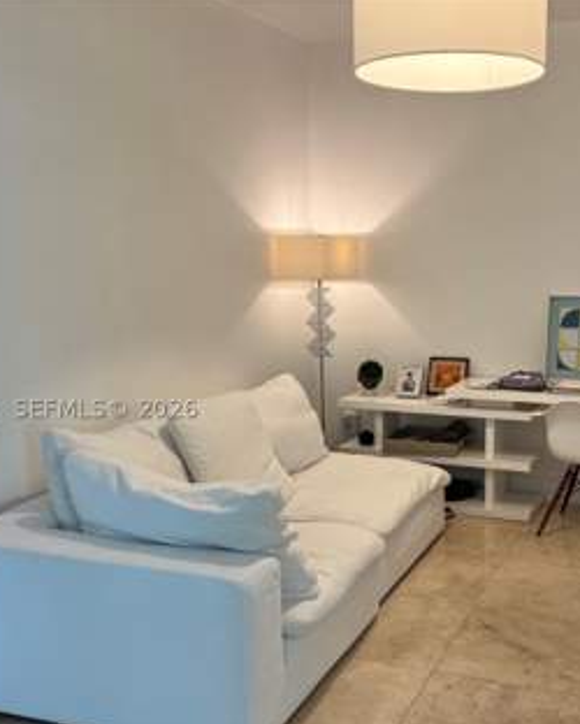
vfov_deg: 46.7
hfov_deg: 37.6
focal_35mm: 39
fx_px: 836
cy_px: 408
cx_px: 411
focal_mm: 5.7
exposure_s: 1/120
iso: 80
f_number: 1.5
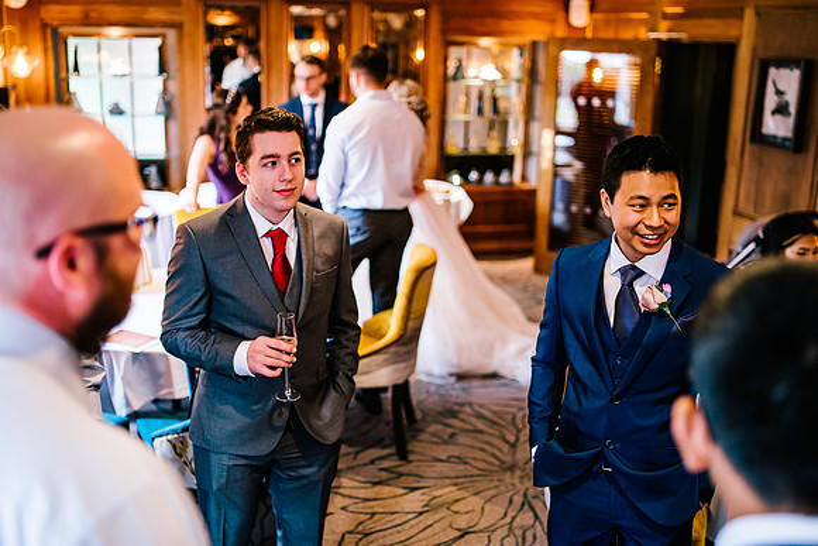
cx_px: 409
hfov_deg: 49.5
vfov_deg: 34.2
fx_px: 887
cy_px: 273
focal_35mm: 39
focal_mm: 35
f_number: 1.4
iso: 1000
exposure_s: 1/250
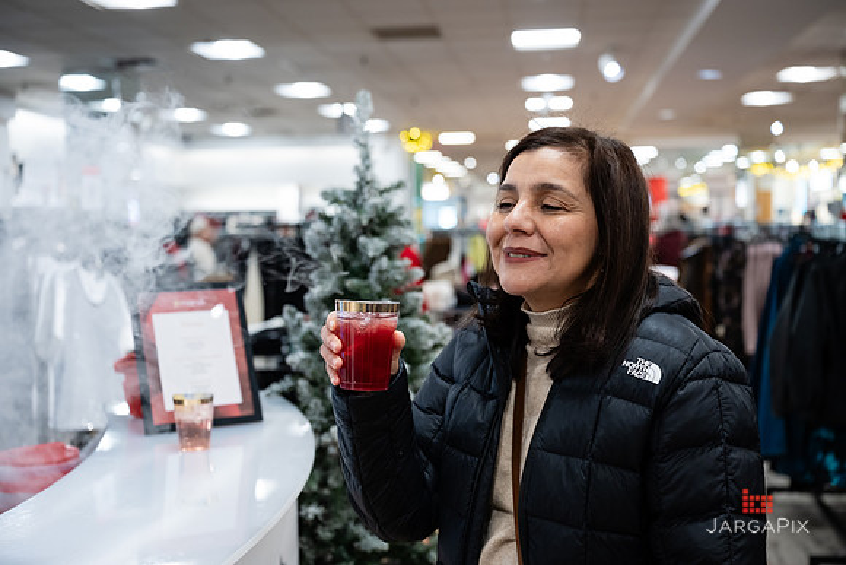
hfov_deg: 45.9
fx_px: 998
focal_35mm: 42
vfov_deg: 31.6
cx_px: 423
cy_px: 282
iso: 1000
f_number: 3.2
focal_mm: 42
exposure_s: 1/125
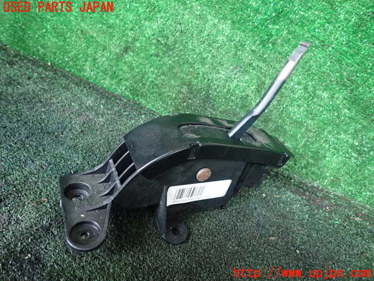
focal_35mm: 25
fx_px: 270
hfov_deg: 69.4
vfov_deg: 54.9
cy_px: 140
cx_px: 187
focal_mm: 4.5
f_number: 2
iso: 640
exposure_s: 1/30
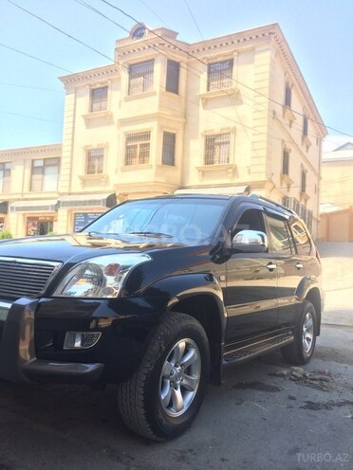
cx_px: 176
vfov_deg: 61.7
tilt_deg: +1.5
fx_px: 394
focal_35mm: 29
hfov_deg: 48.2
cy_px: 235
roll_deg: -1.6
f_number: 2.2
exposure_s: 1/507
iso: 32
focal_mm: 4.15
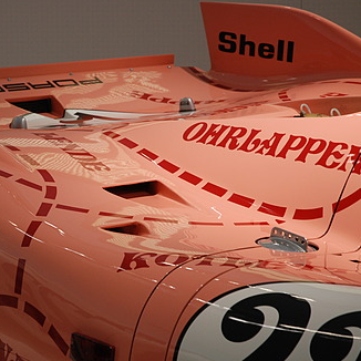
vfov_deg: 12.0
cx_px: 76
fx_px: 1711
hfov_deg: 12.0
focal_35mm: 145
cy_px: 193
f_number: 4.5
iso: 400
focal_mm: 62
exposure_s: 1/100
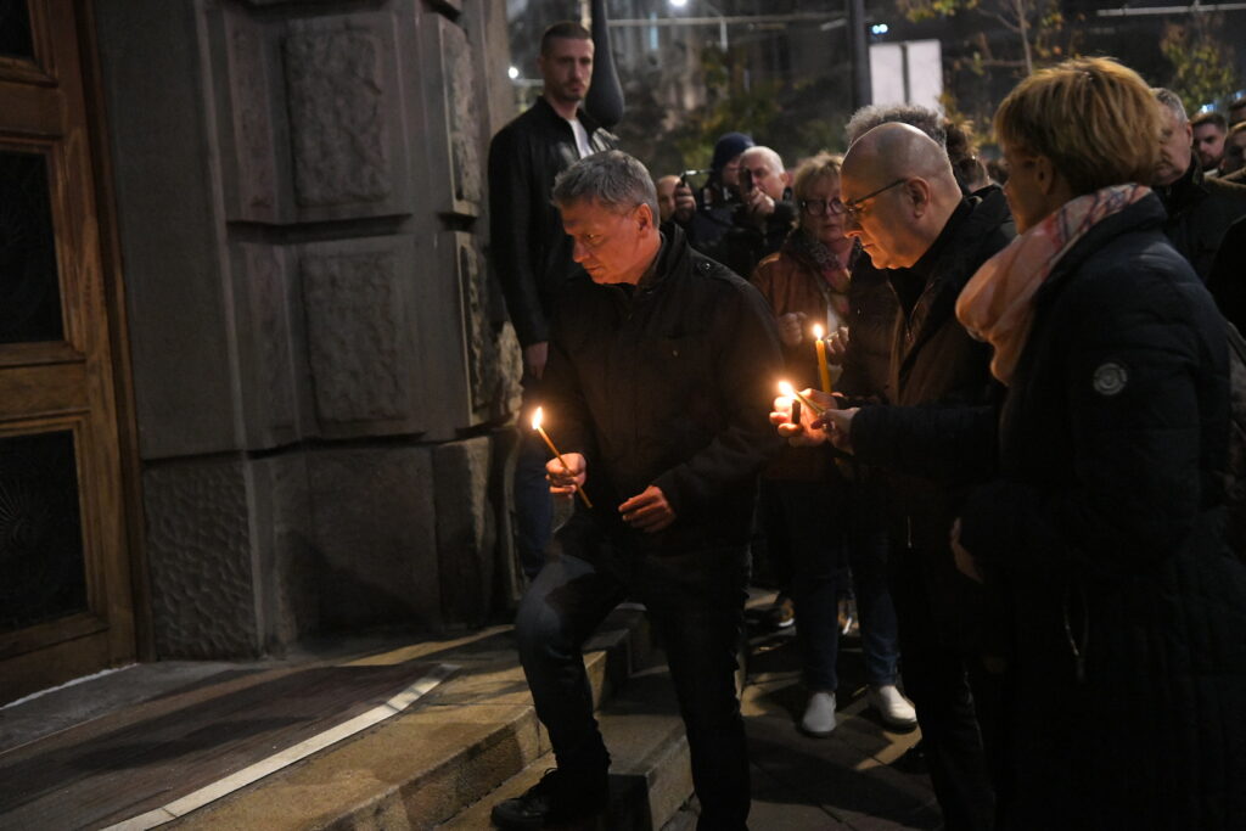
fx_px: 1661
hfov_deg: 41.1
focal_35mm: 48
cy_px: 416
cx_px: 623
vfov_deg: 28.1
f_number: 3.5
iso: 10000
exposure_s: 1/100
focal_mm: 48
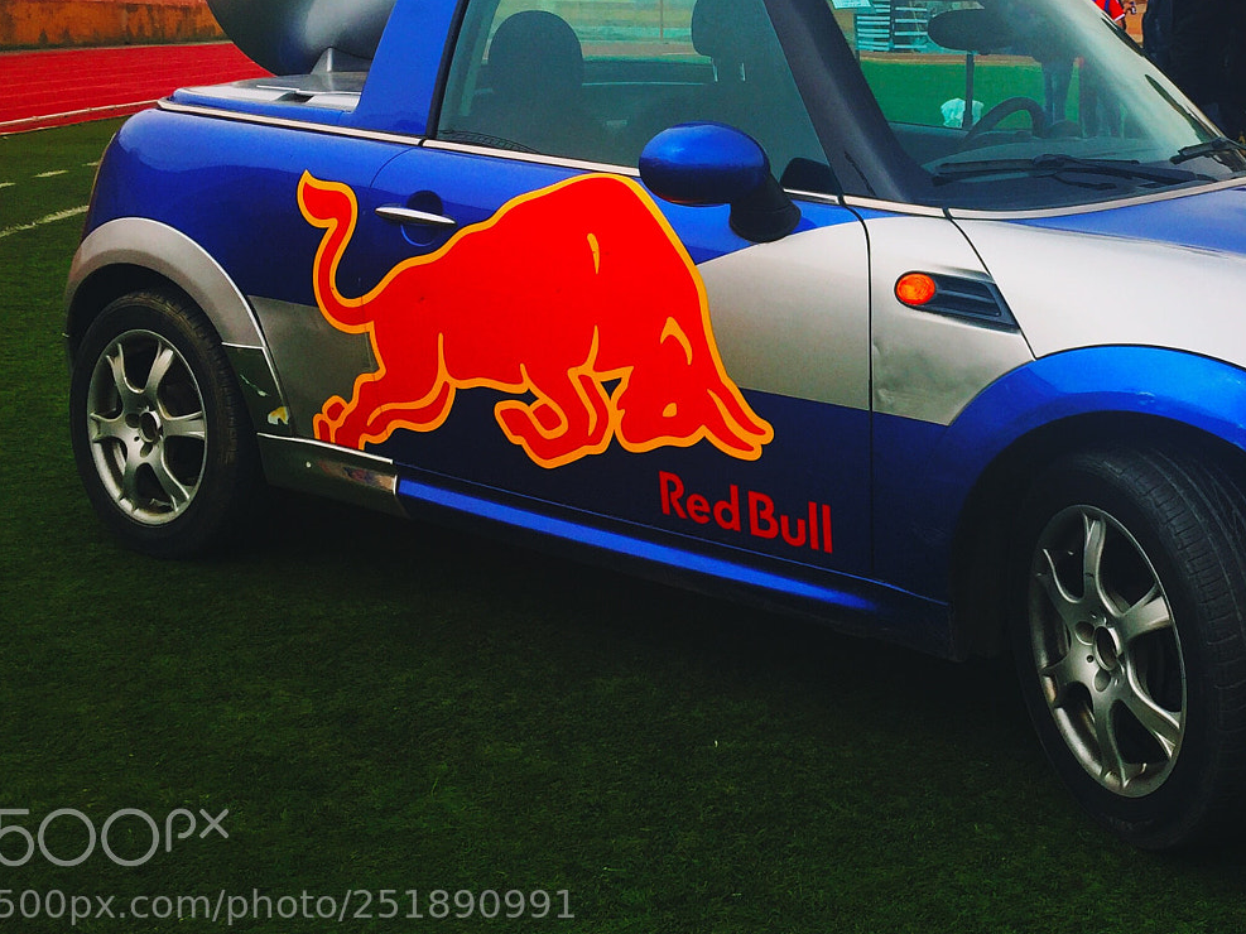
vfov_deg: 30.4
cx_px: 925
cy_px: 246
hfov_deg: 39.4
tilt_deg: -8.3
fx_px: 1692
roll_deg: -0.8
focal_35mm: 47
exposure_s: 1/1721
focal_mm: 4.15
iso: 32
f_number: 2.2
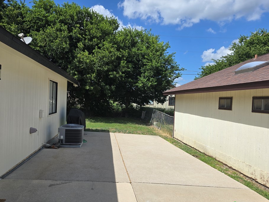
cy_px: 102
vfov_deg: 53.0
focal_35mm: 26
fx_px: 202
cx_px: 123
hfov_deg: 67.2
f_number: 1.7
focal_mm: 6.3
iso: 12
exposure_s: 1/892
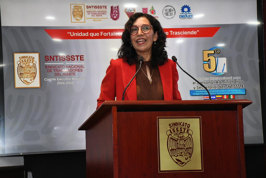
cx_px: 133
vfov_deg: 13.0
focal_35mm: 105
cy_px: 89
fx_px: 776
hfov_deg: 19.5
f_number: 7.1
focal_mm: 70
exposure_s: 1/125
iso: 4000
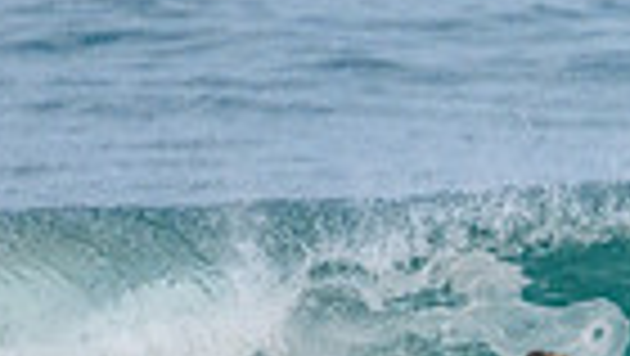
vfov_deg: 0.4
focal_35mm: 3463
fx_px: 57894
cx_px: 626
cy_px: 511
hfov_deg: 0.6
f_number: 11
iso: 900
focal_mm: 800
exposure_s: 1/2000
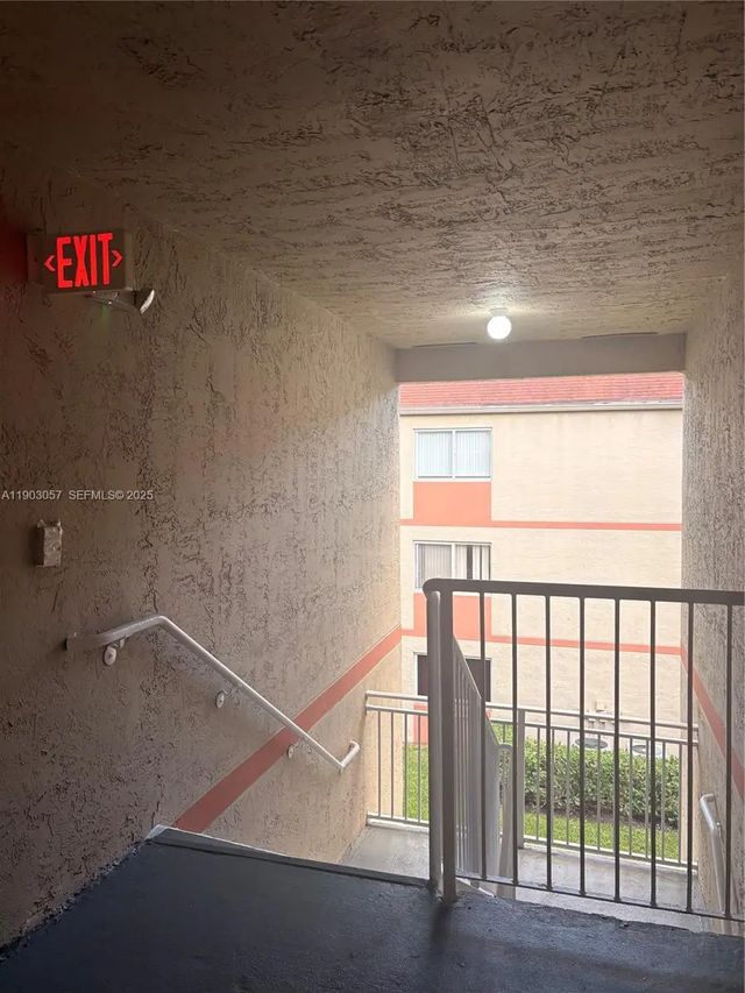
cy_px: 496
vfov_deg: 67.3
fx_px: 746
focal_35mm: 26
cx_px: 372
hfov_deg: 53.1
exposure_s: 1/120
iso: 125
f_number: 1.6
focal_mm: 5.96
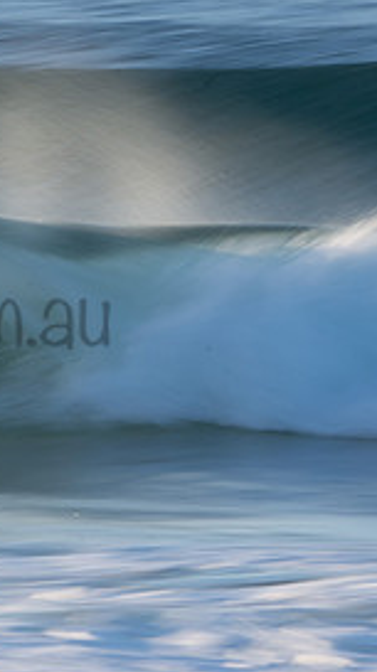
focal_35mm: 701
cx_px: -123
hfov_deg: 1.7
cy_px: 271
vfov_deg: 3.1
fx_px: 12493
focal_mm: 200
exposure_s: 1/10
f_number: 25
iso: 100
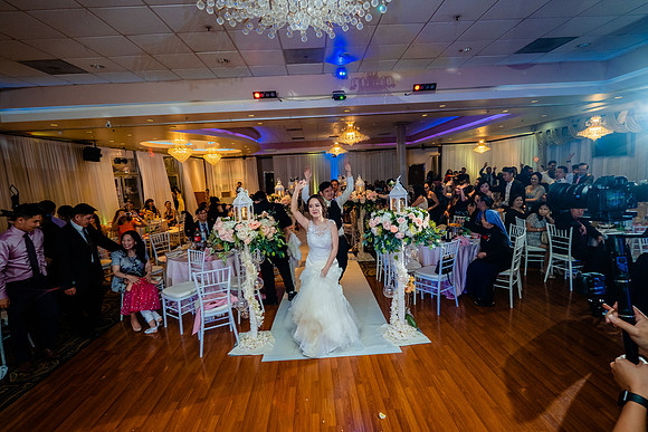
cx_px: 324
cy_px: 216
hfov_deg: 96.7
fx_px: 288
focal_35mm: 16
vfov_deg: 73.8
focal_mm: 10.5
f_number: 4
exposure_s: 1/160
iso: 1000
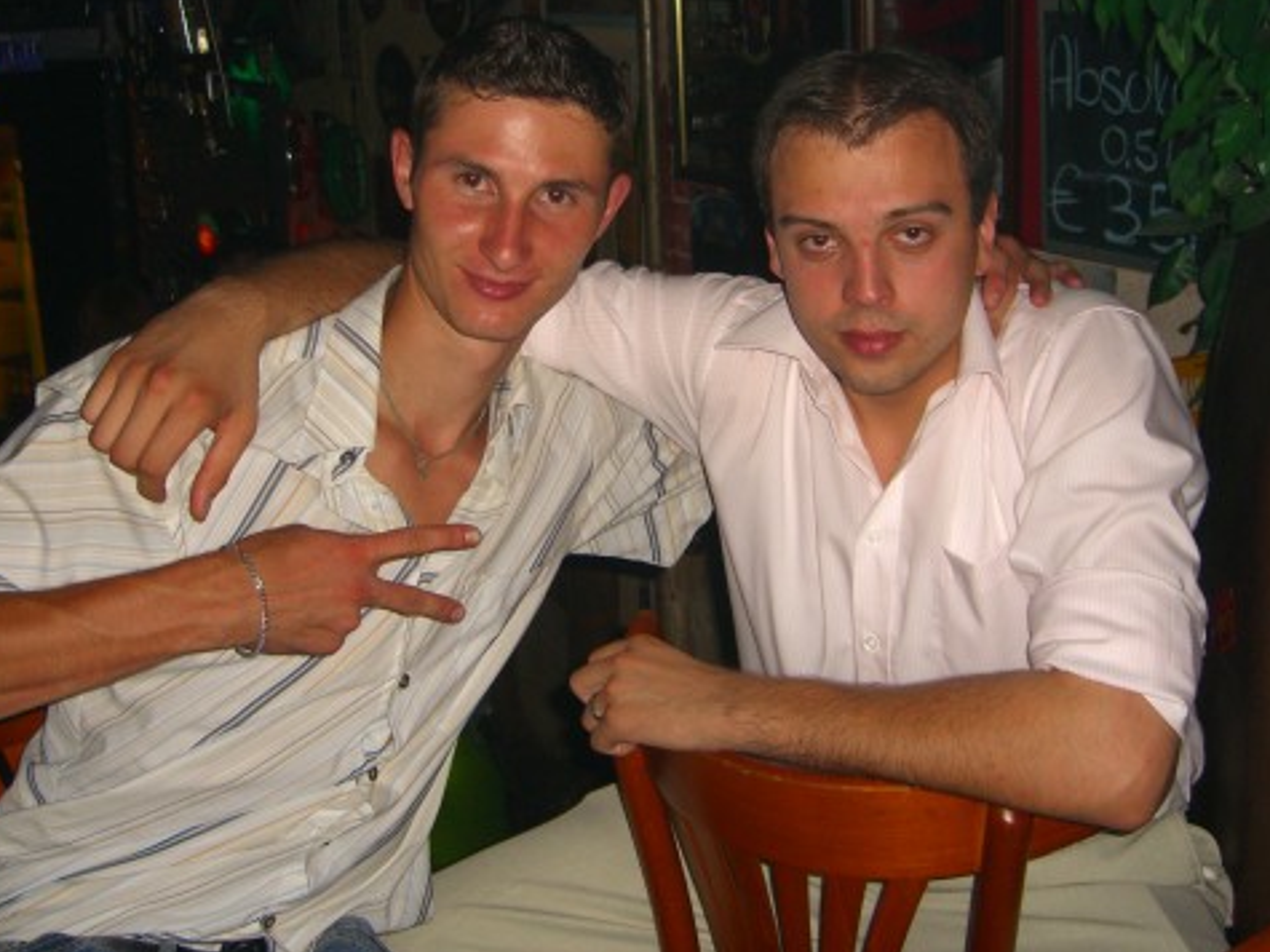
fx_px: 1761
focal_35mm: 48
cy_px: 356
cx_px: 596
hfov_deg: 39.7
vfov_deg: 30.1
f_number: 2.8
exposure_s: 1/60
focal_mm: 7.9
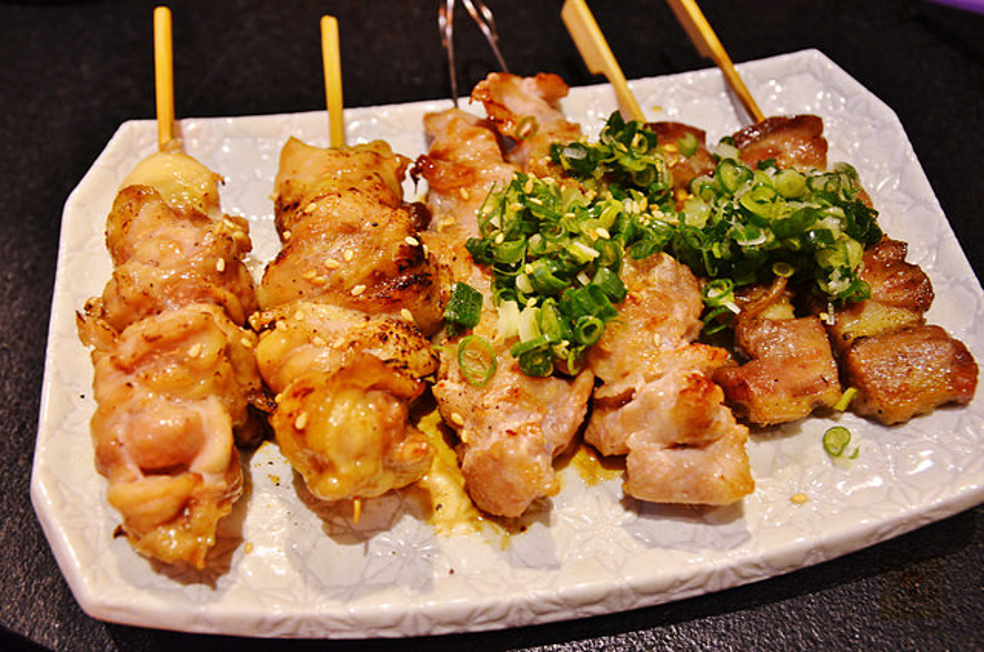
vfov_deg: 34.1
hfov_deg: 49.6
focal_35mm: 39
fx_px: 1064
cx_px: 492
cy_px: 326
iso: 800
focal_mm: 26
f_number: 4.5
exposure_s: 1/8
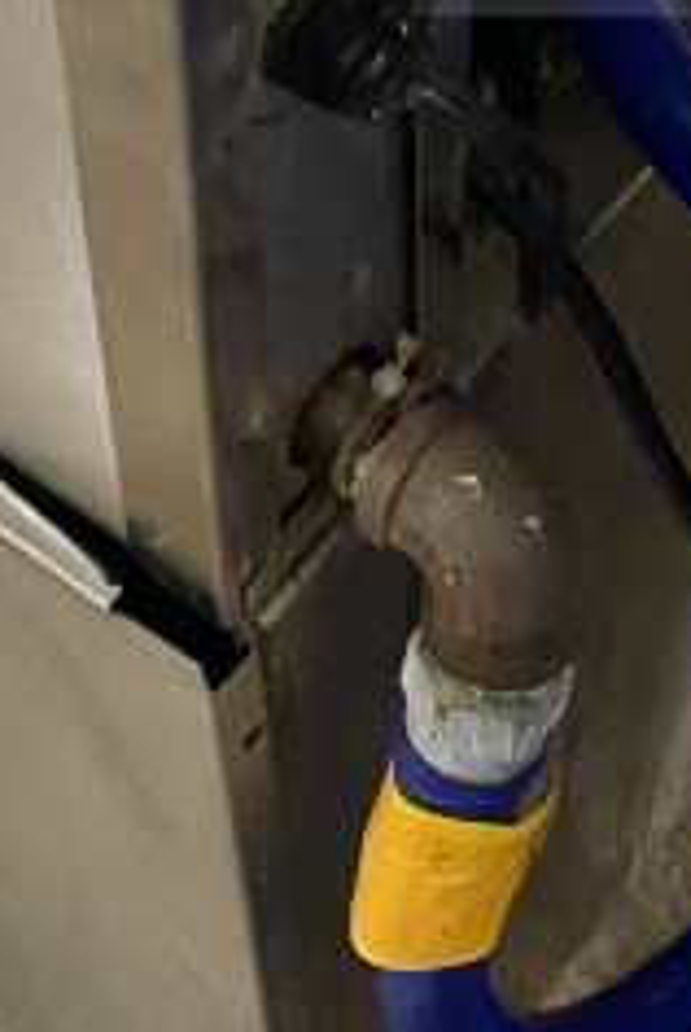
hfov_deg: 14.2
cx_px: 901
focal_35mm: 93
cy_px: -330
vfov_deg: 20.0
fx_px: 2670
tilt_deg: -40.2
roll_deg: -6.4
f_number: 1.8
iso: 500
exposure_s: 1/47
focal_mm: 4.25
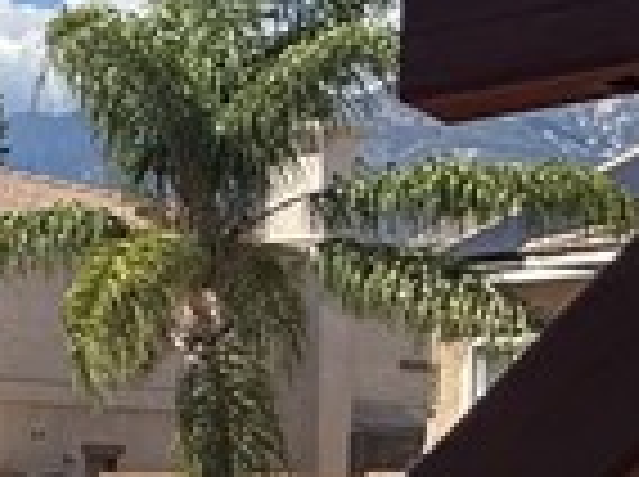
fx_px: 1861
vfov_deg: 14.4
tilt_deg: +0.5
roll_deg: -0.6
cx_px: -1422
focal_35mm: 101
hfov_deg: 10.5
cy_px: 486
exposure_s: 1/1497
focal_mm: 2.22
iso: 50
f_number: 2.2
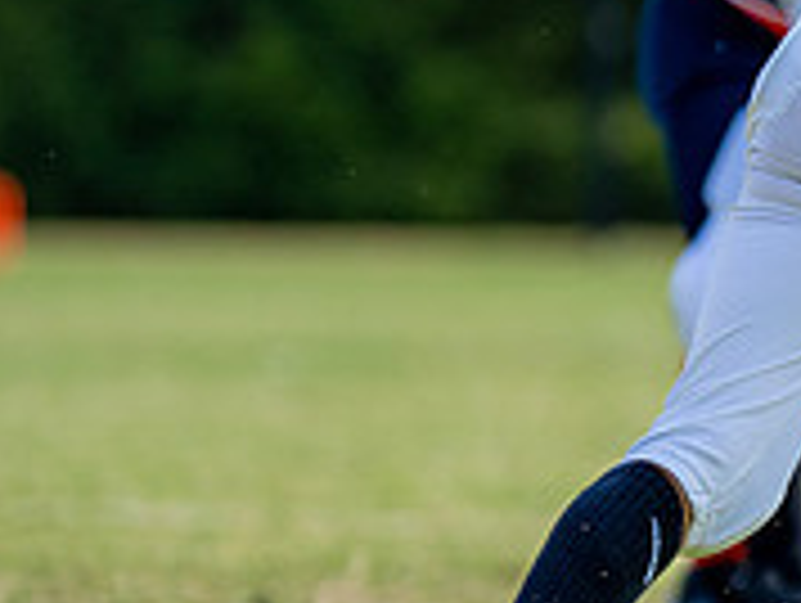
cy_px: 171
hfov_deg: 3.6
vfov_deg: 2.7
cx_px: 1280
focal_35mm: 550
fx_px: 12744
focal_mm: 133
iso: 200
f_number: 2.8
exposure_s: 1/4000
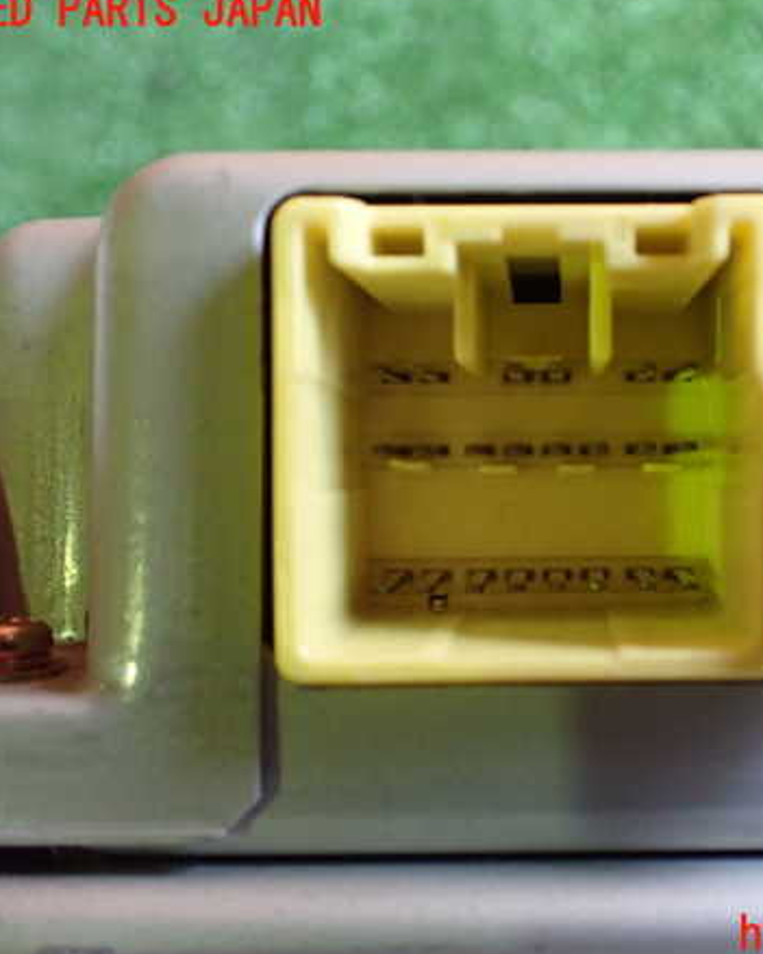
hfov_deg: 36.4
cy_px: 474
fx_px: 1129
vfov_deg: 45.8
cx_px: 578
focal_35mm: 40
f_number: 2.3
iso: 800
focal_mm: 5.4
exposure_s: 1/50
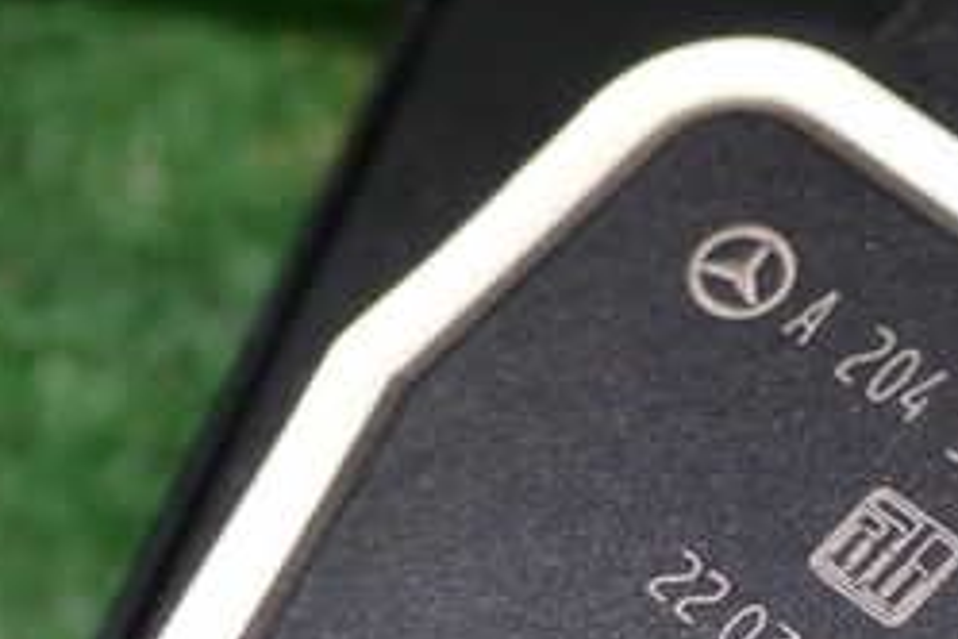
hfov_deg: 17.3
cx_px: 635
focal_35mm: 118
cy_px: 539
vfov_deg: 11.6
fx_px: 3140
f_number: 3.1
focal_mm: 8.4
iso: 200
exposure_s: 1/50
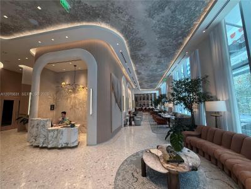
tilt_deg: +7.2
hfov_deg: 102.1
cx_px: 126
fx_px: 102
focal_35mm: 14
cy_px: 94
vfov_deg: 85.7
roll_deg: +1.3
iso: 200
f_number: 2.2
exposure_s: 1/120
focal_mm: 2.22
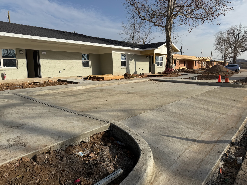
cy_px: 92
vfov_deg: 56.8
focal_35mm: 24
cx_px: 124
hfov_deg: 71.6
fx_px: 171
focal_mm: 6.76
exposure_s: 1/6173
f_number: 1.78
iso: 80
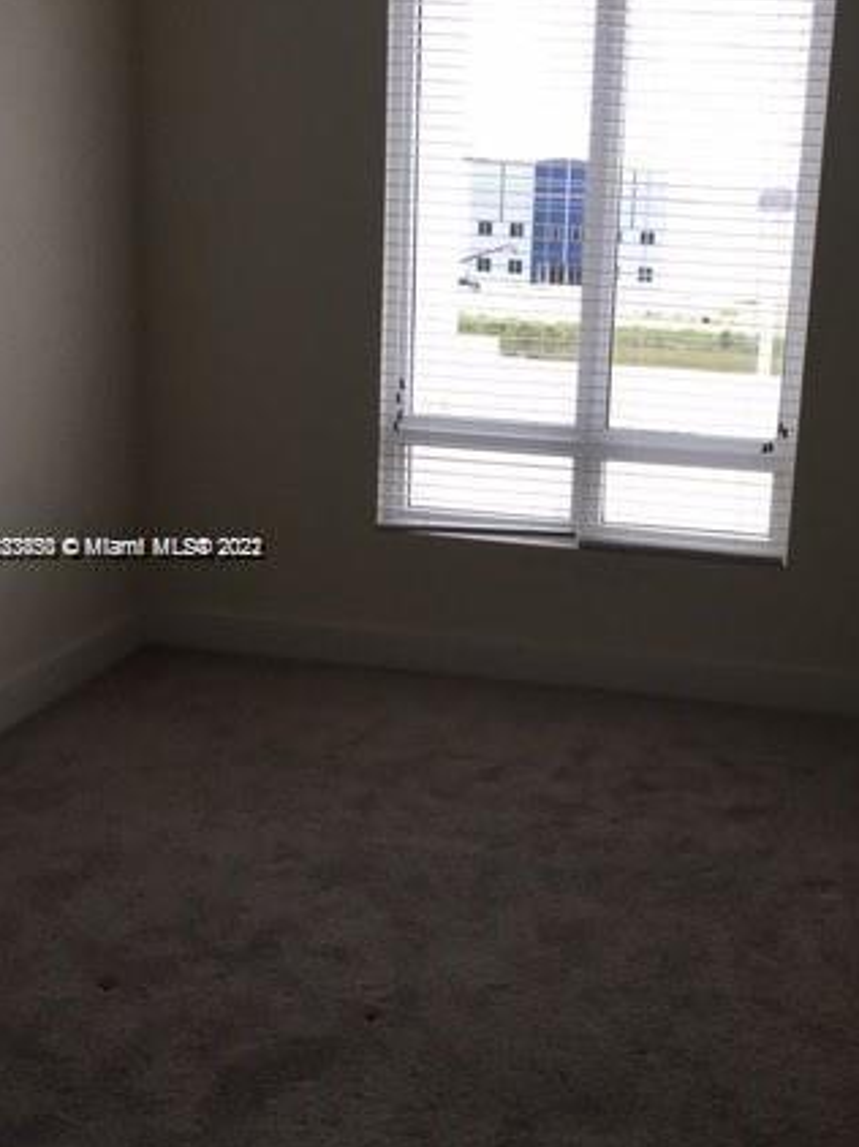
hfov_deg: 32.4
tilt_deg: -13.1
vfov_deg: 43.0
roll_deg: -3.7
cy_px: 549
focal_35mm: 44
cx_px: 603
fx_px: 1457
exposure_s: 1/120
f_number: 2.2
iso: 50
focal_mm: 4.15
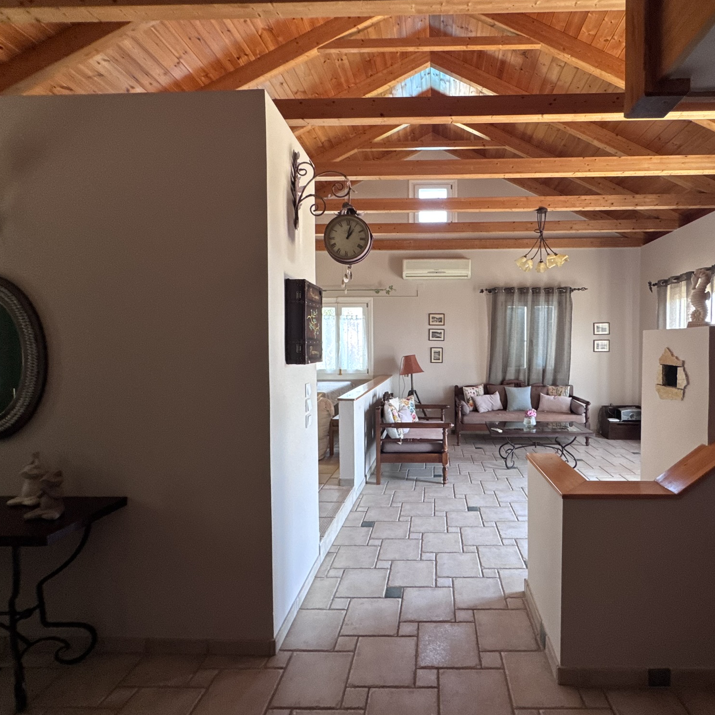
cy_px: 356
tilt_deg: -0.7
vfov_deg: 84.0
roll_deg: +0.4
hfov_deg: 82.9
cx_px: 431
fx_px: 397
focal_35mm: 17
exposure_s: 1/99
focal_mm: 2.22
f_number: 2.2
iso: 320
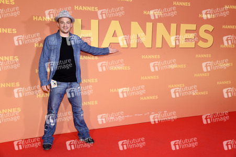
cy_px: 78
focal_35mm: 38
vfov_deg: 35.0
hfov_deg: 50.7
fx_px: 249
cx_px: 118
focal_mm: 38
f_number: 6.3
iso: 1600
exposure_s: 1/80
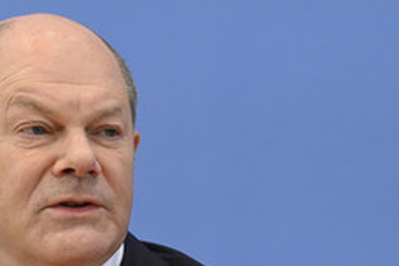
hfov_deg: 9.3
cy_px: 254
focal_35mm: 221
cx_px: 52
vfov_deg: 6.2
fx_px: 2449
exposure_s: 1/500
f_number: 6.3
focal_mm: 112
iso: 3200
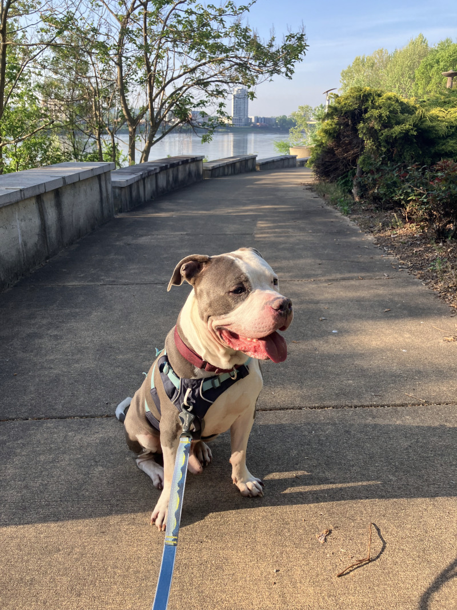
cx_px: 228
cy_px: 305
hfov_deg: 49.7
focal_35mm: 28
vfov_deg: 63.4
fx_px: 493
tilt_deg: -18.7
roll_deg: -0.9
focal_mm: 3.99
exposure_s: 1/463
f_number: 1.8
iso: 32
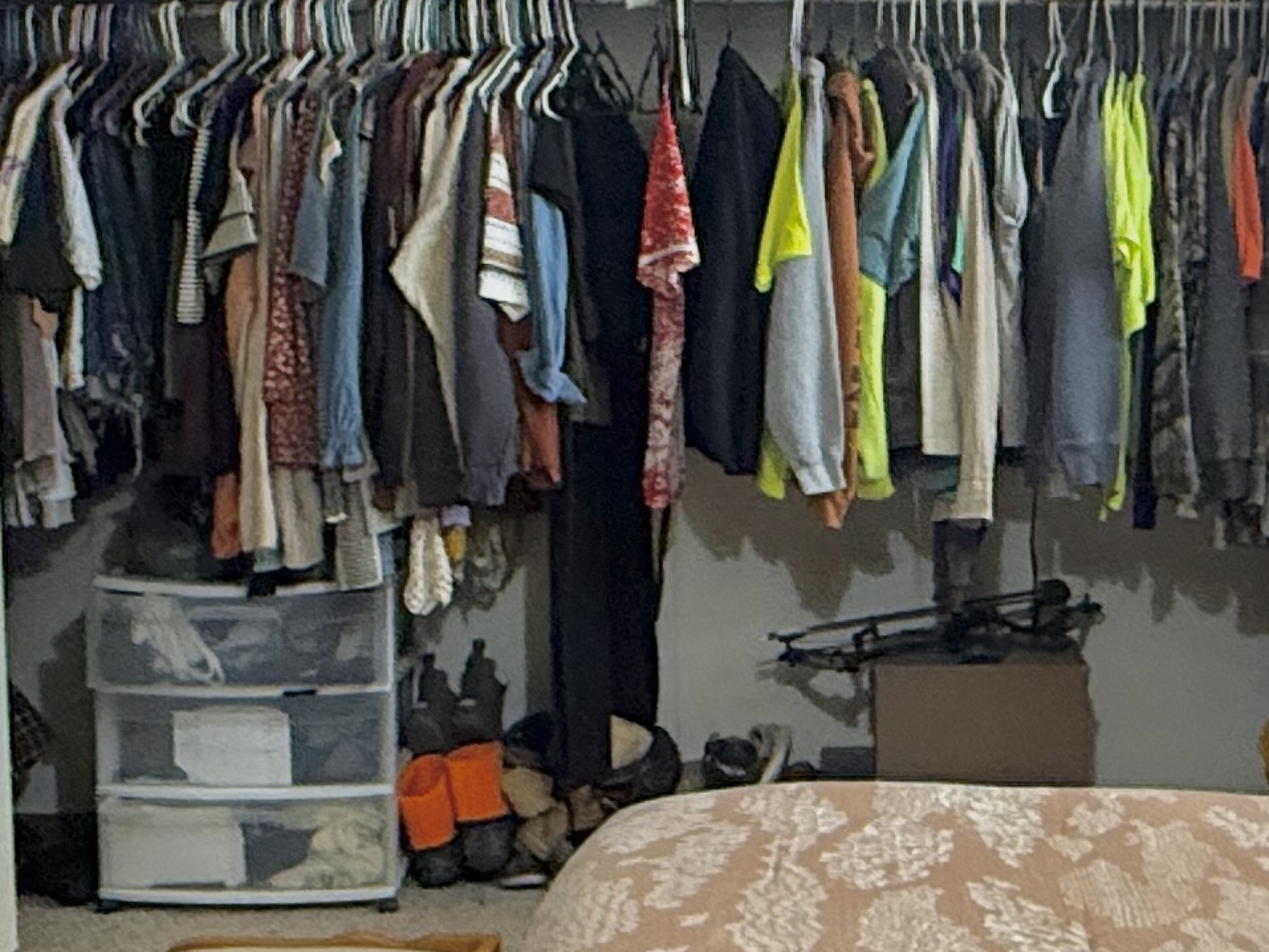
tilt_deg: -4.2
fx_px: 2163
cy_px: 359
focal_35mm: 59
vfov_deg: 24.8
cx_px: 886
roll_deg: -2.0
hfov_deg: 32.3
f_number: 2.2
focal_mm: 2.22
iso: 250
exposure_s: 1/60
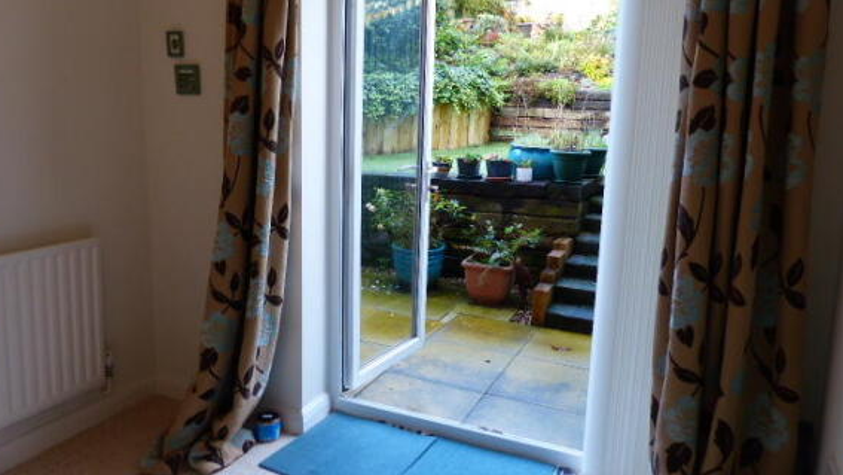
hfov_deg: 67.9
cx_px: 414
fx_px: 626
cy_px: 217
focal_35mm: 28
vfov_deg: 41.5
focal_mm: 4.5
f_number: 2.8
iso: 160
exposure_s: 1/60
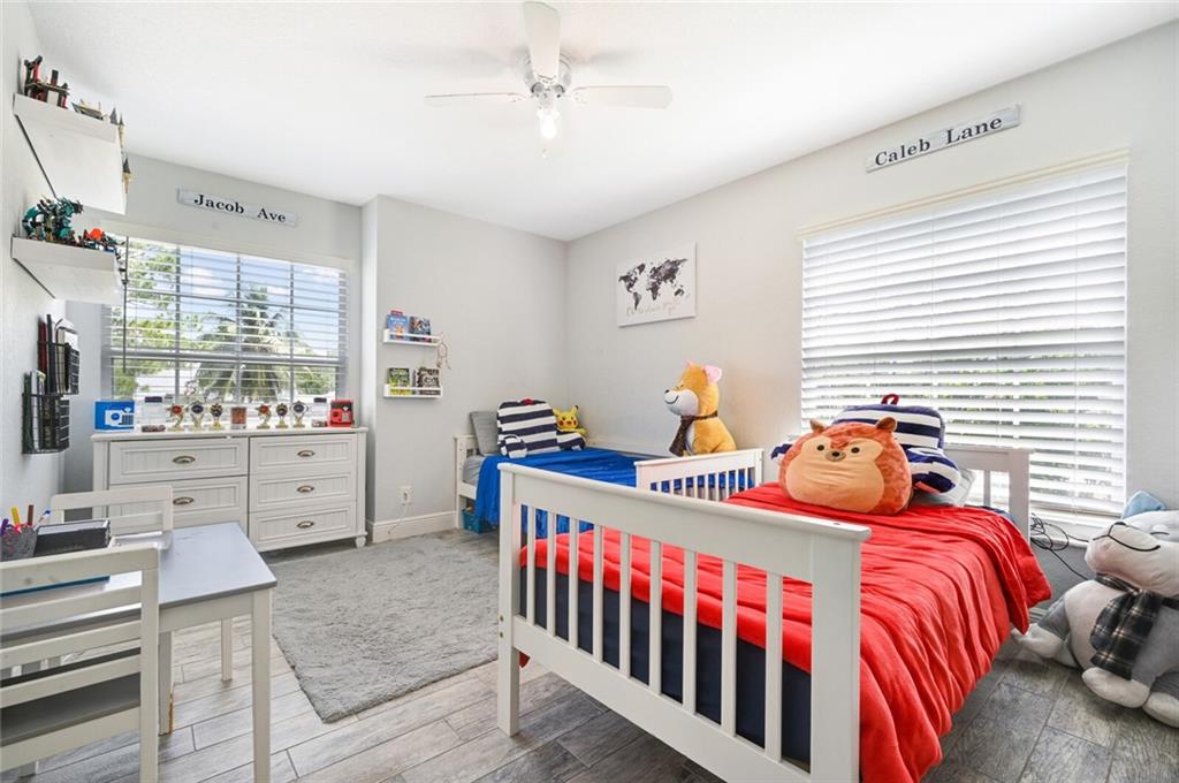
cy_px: 392
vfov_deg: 73.6
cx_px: 590
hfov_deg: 96.8
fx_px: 523
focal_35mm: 16
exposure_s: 1/6
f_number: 11
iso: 400
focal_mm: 16
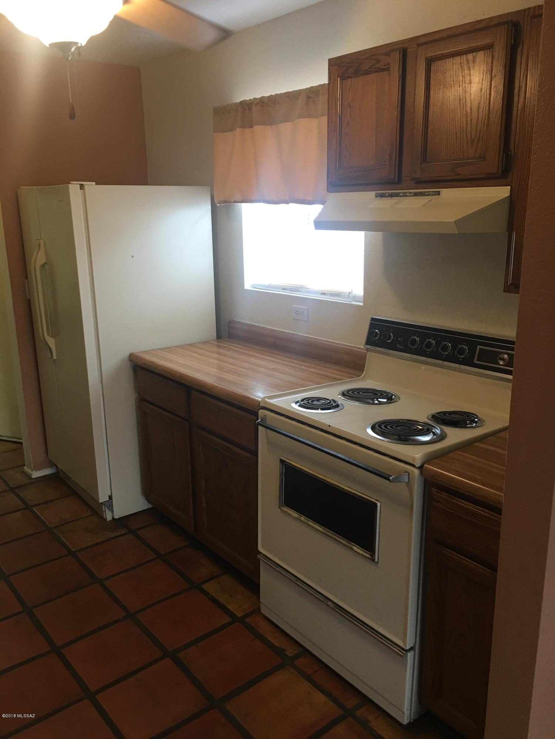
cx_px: 278
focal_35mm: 29
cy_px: 370
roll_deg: +0.8
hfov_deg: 48.2
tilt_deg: -11.8
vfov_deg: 61.7
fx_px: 620
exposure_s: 1/33
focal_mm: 4.15
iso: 50
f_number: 2.2
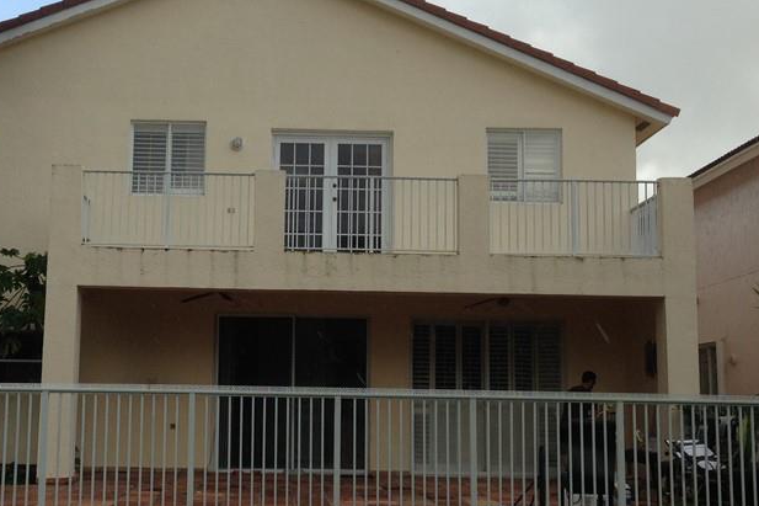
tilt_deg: +4.6
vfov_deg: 23.8
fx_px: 1201
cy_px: 255
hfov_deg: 34.9
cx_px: 298
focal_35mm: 57
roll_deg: +0.3
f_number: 2.4
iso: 50
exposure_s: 1/861
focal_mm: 4.12
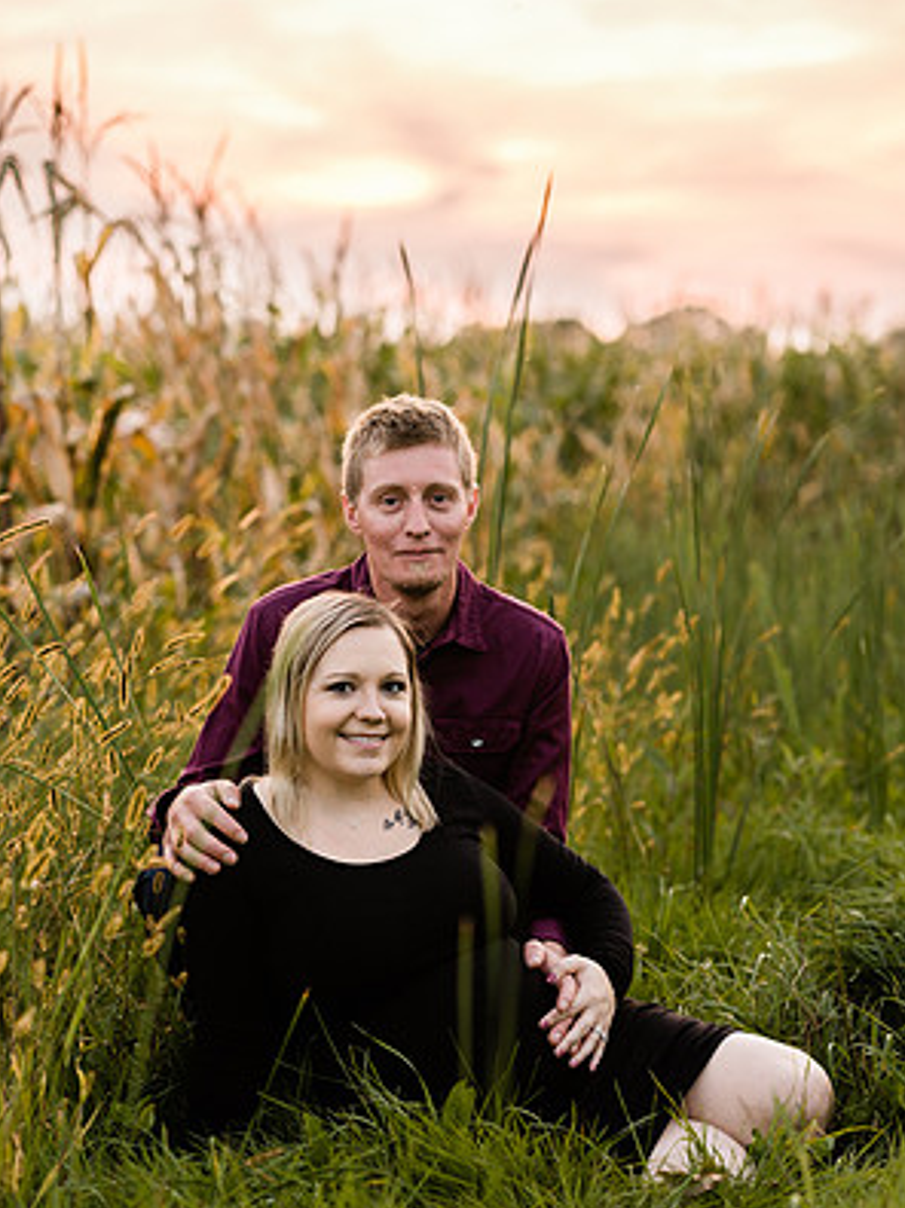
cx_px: 451
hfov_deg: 15.9
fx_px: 3244
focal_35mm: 93
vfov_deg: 21.1
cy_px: 682
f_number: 3.2
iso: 500
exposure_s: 1/320
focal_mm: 85
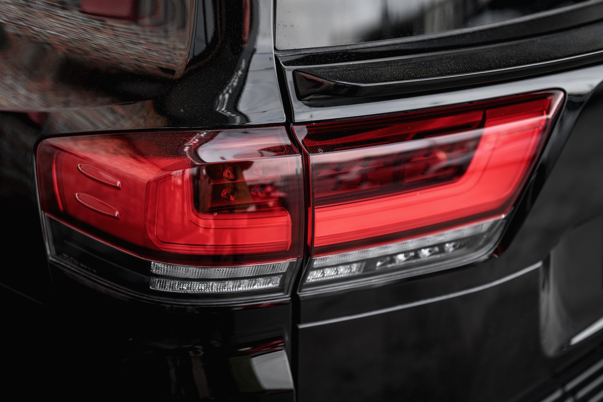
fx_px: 837
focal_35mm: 50
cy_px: 201
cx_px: 302
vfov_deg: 27.0
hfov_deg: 39.6
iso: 160
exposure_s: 1/200
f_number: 1.8
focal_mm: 50
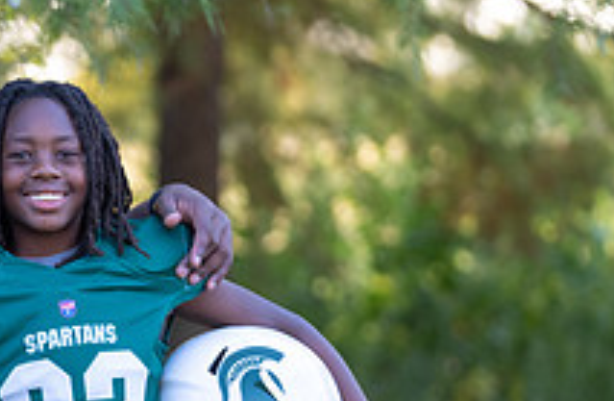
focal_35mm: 310
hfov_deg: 6.6
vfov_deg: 4.4
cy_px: 235
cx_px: -110
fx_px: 5253
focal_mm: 106
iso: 320
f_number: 2.8
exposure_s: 1/320
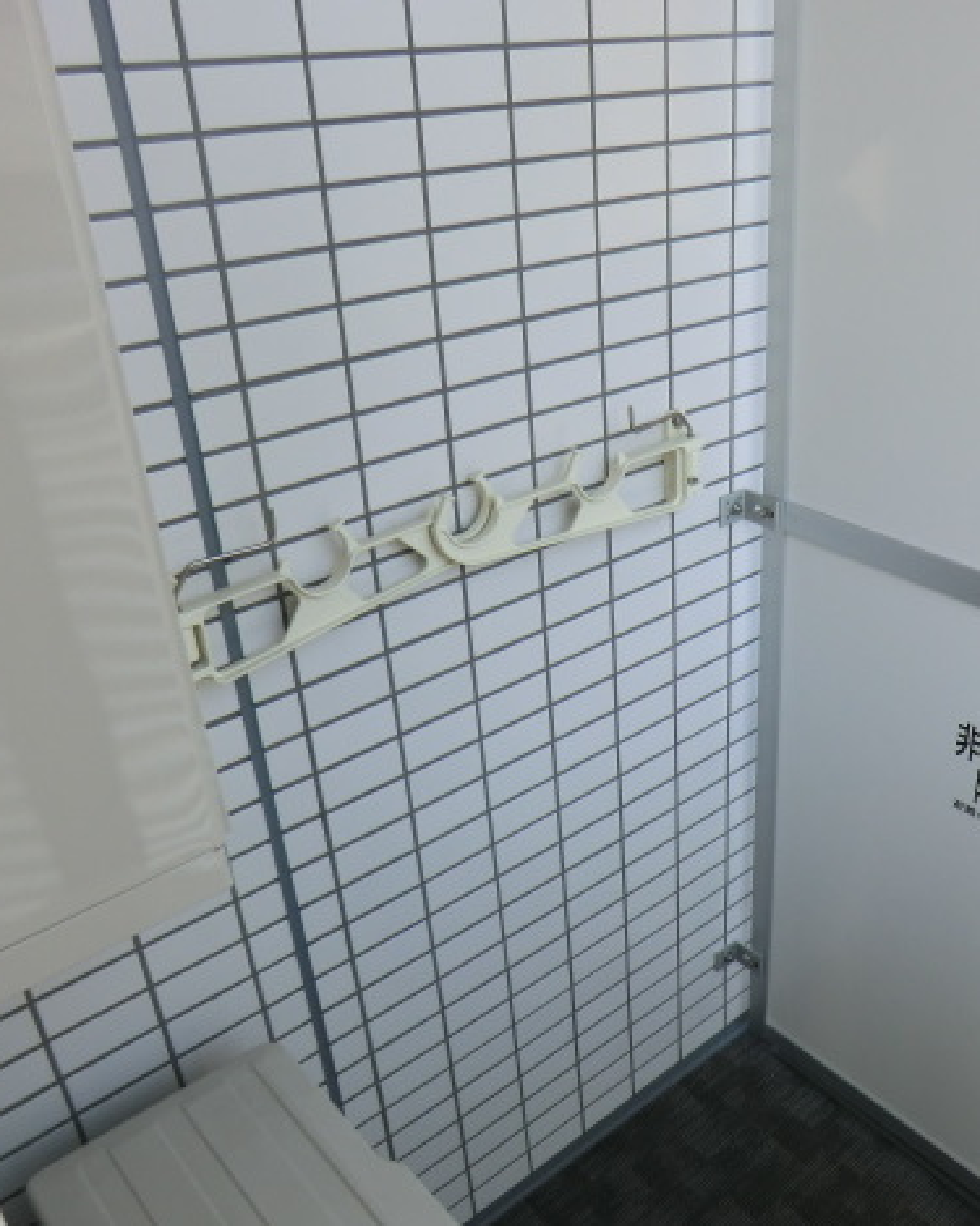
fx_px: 1161
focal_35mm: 32
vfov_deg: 55.7
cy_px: 606
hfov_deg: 44.9
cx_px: 674
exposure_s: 1/100
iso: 80
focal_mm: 4.3
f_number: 3.2
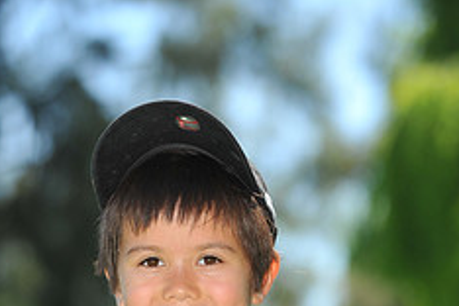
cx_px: 212
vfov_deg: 5.2
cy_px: 502
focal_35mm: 260
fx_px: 3315
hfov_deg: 7.9
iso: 200
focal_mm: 105
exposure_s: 1/1000
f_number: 4
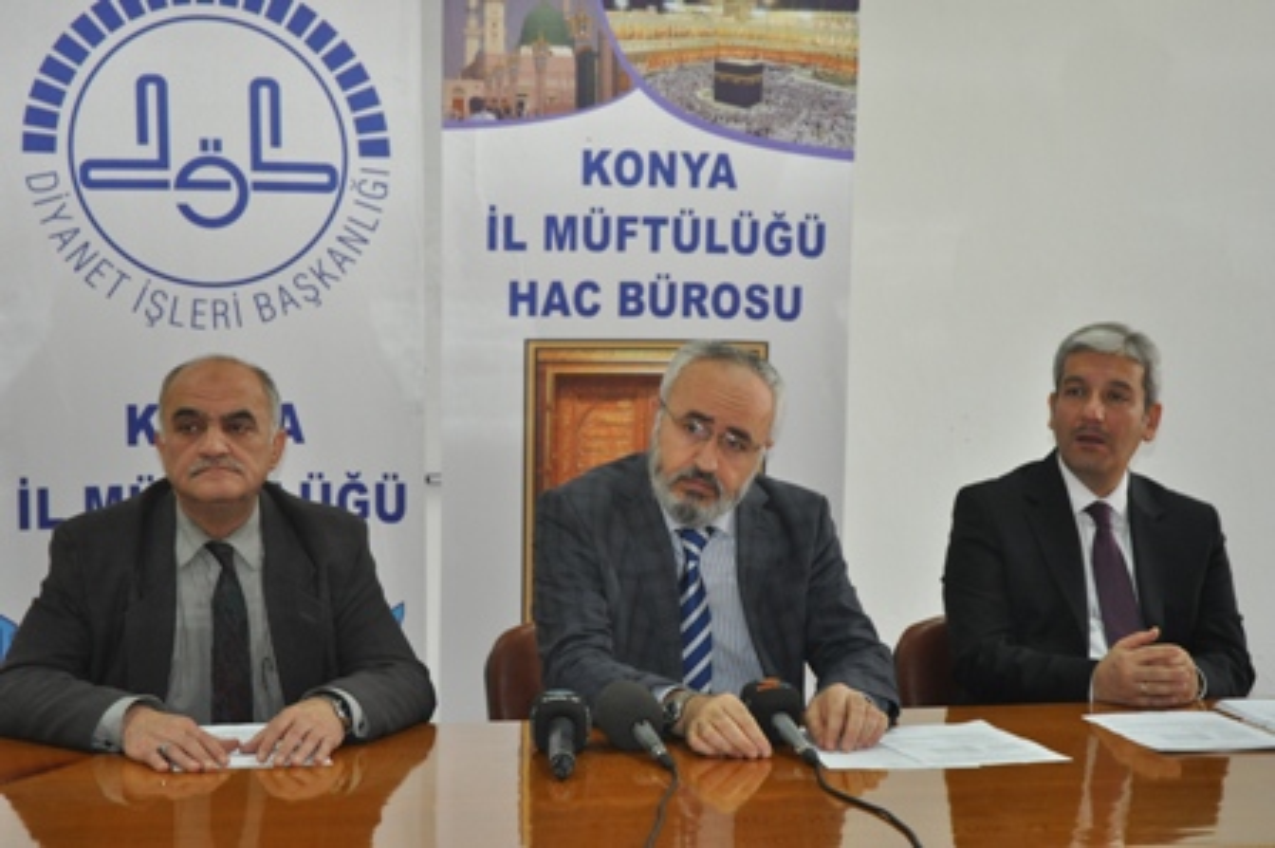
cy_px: 424
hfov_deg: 24.6
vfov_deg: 16.5
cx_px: 638
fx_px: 2920
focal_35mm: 82
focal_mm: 55
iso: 800
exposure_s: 1/60
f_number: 4.5
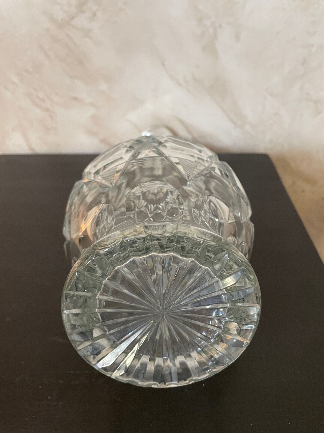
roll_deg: +2.5
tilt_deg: -33.8
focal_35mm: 26
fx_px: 324
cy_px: 216
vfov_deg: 67.3
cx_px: 162
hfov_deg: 53.1
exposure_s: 1/33
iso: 400
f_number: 1.6
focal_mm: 4.2
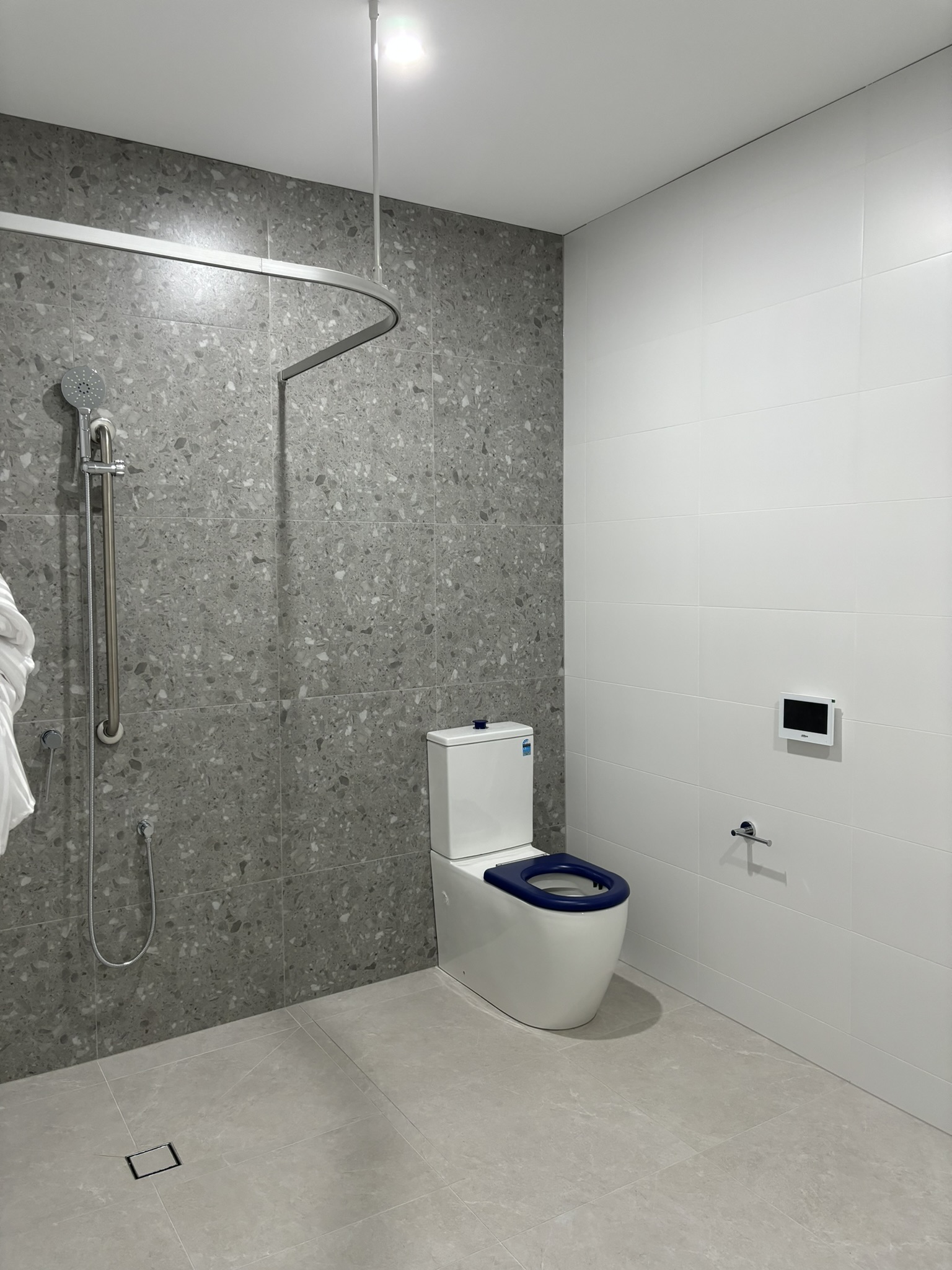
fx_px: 953
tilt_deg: -2.9
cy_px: 635
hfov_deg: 53.1
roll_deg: +0.2
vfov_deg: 67.3
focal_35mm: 26
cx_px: 476
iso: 125
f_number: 1.6
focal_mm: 5.96
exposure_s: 1/50
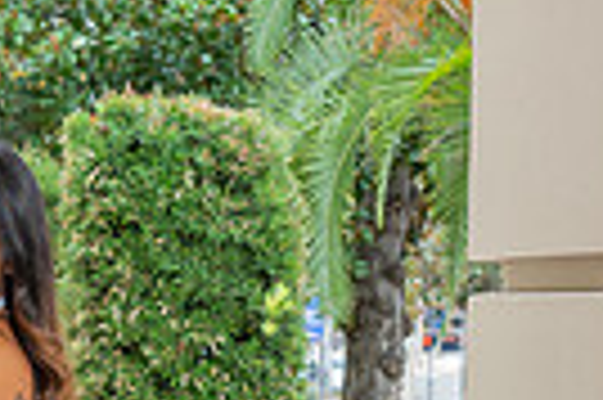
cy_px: 579
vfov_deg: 8.5
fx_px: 2643
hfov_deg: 12.5
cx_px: -253
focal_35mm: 158
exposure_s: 1/160
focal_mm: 33
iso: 200
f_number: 4
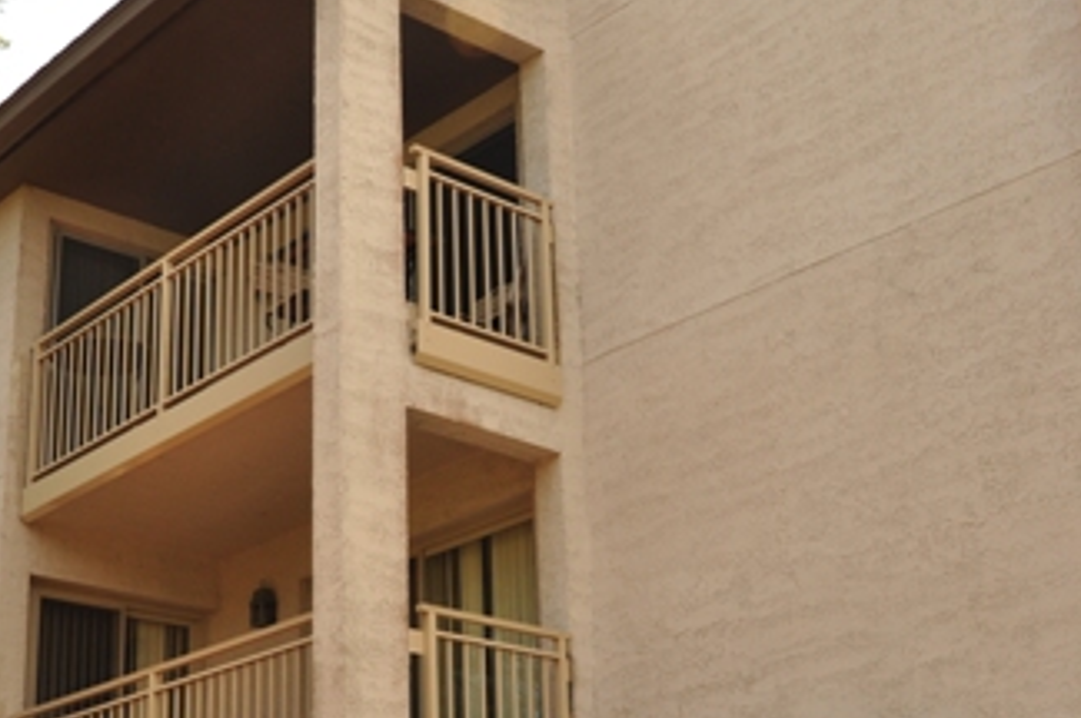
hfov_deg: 33.9
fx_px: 1770
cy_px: 474
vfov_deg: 22.9
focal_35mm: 59
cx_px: 476
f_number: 10
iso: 200
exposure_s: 1/50
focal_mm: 20
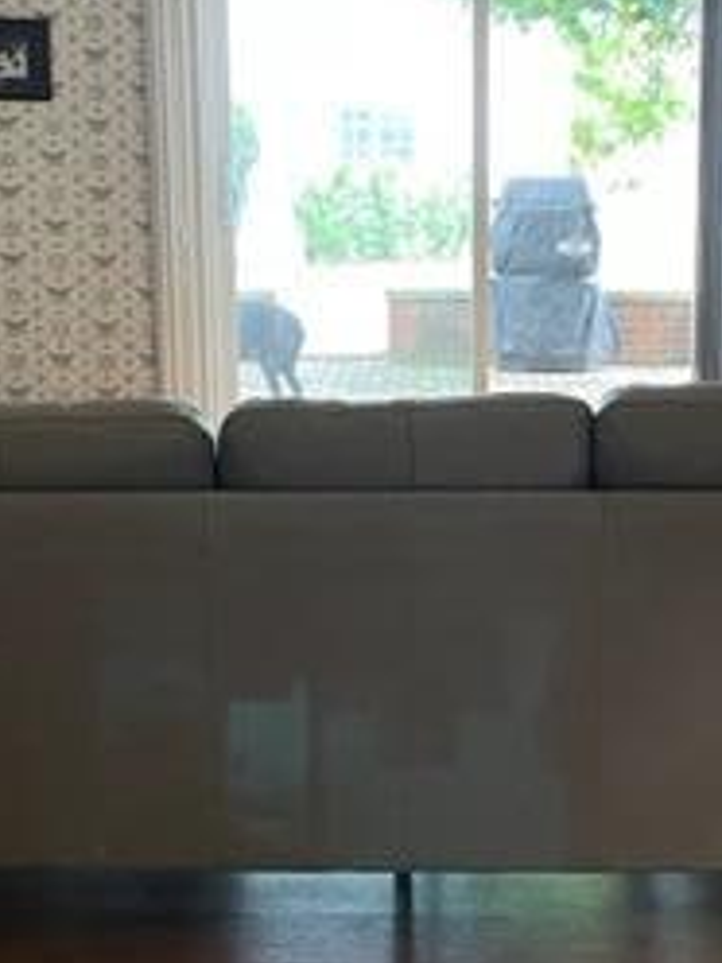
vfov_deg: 28.9
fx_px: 1863
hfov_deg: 21.9
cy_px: 412
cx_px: 415
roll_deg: +0.6
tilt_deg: -9.8
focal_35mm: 67
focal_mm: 5.1
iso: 320
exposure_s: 1/60
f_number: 1.6
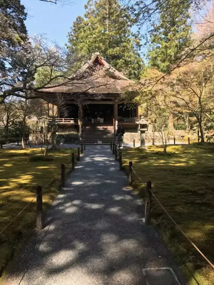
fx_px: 231
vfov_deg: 63.4
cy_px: 142
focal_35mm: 28
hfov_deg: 49.7
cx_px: 107
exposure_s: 1/363
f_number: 1.8
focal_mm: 3.99
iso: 20
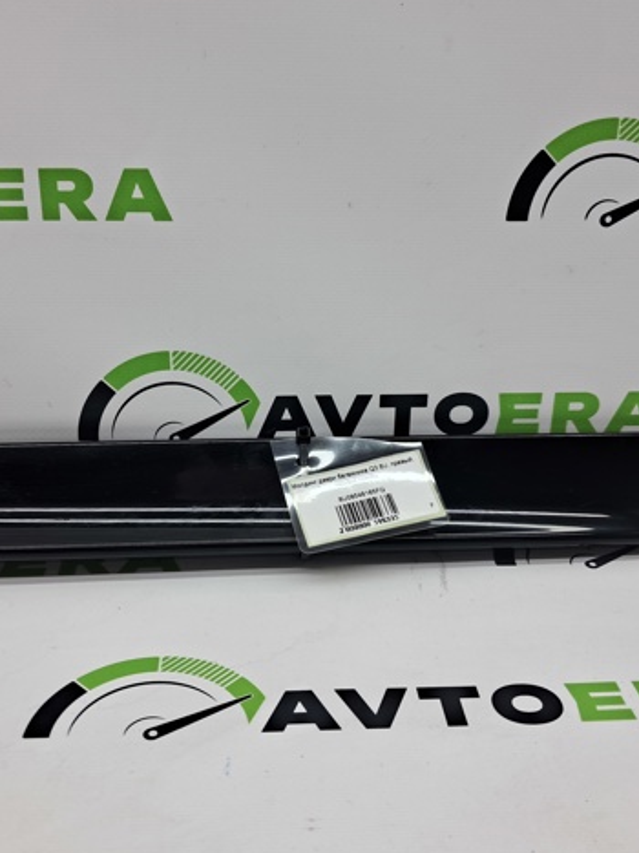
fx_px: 911
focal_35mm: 37
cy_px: 425
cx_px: 307
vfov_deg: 50.2
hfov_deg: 38.6
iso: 50
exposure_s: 1/100
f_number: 1.8
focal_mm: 4
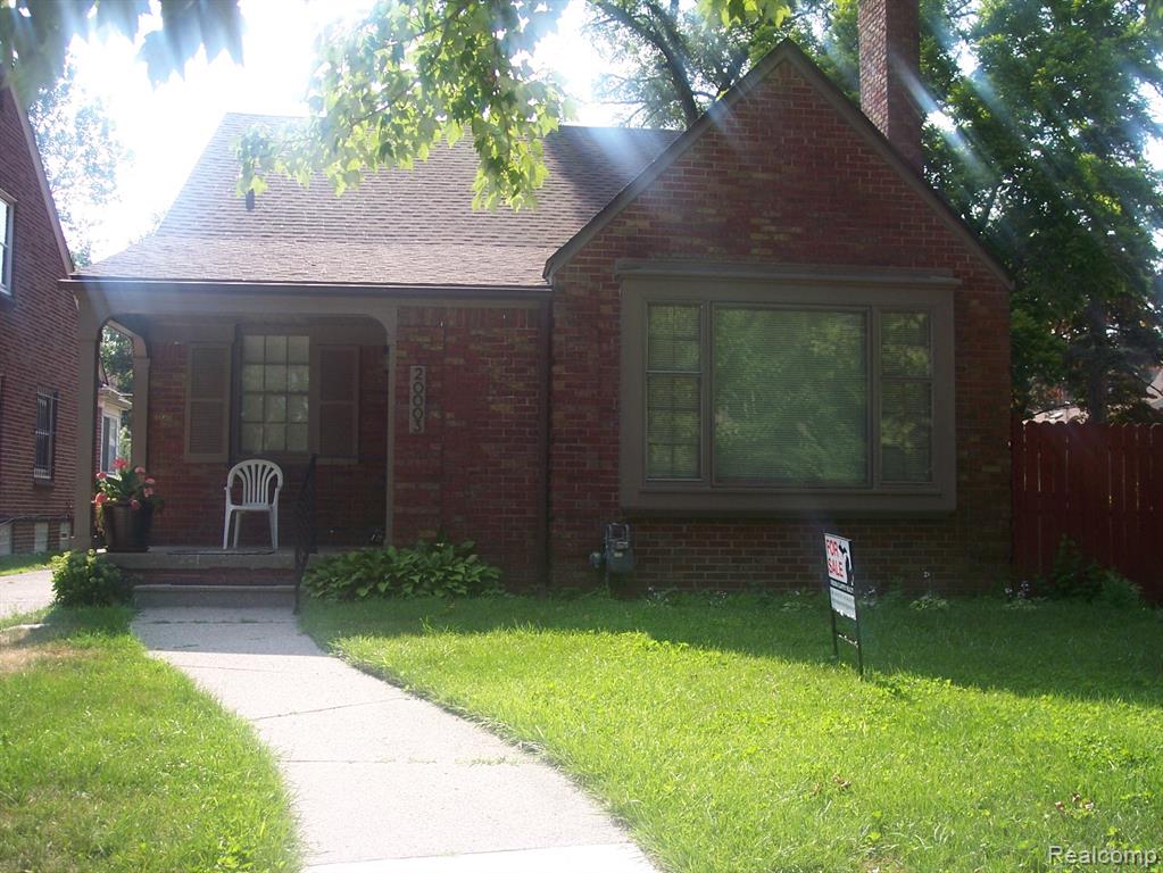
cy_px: 436
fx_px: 1311
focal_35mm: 39
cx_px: 582
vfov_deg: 36.8
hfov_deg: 47.8
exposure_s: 1/350
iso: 100
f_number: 3.4
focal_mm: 8
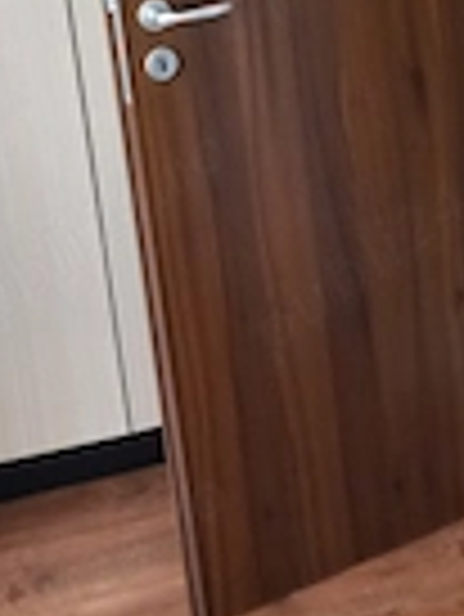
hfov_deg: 18.7
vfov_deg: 23.5
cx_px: 239
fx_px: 1410
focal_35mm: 79
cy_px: -27
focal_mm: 4
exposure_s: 1/25
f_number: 1.8
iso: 250
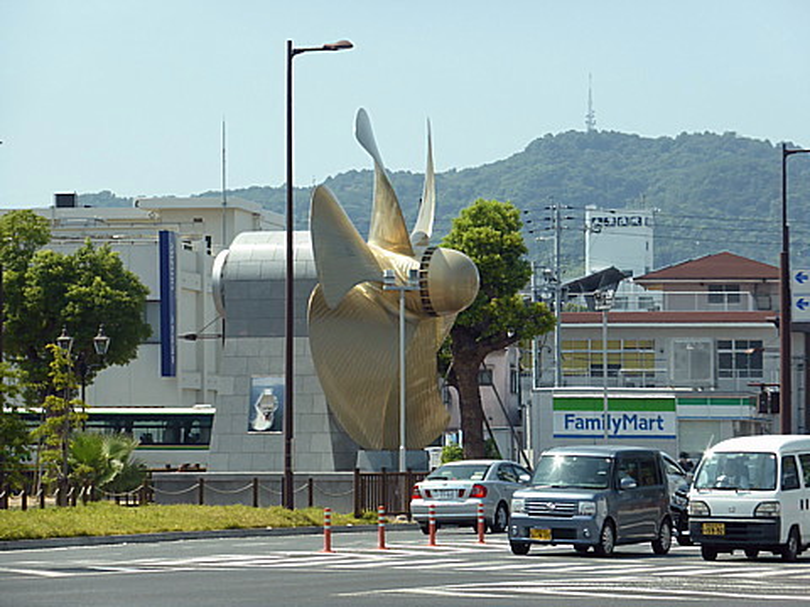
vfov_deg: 7.9
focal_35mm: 187
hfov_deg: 10.6
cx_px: 405
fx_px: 4376
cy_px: 304
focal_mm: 33.3
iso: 100
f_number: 5.5
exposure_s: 1/400
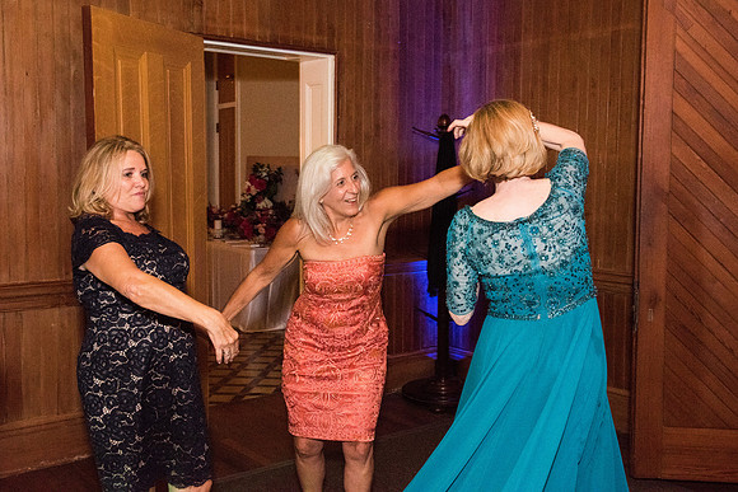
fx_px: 937
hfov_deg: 43.0
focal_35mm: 46
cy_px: 224
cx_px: 377
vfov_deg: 29.4
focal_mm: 42
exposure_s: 1/100
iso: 5000
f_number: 9
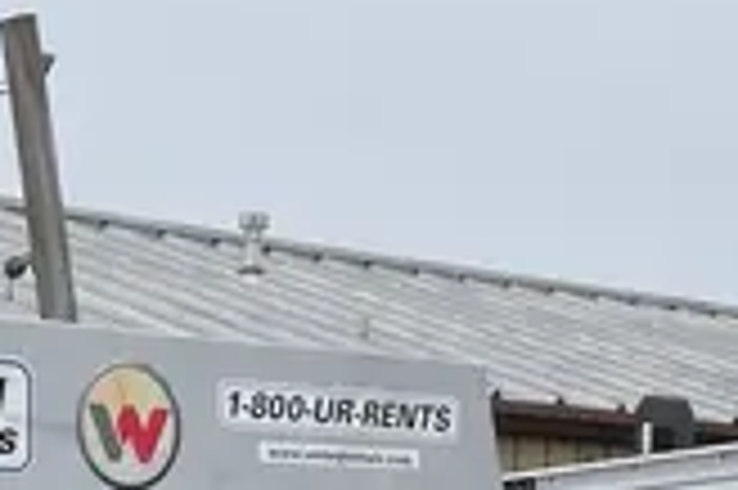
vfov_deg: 10.0
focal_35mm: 121
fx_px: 2478
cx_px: 108
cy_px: 1149
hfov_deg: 16.8
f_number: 1.6
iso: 32
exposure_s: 1/535
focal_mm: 4.2
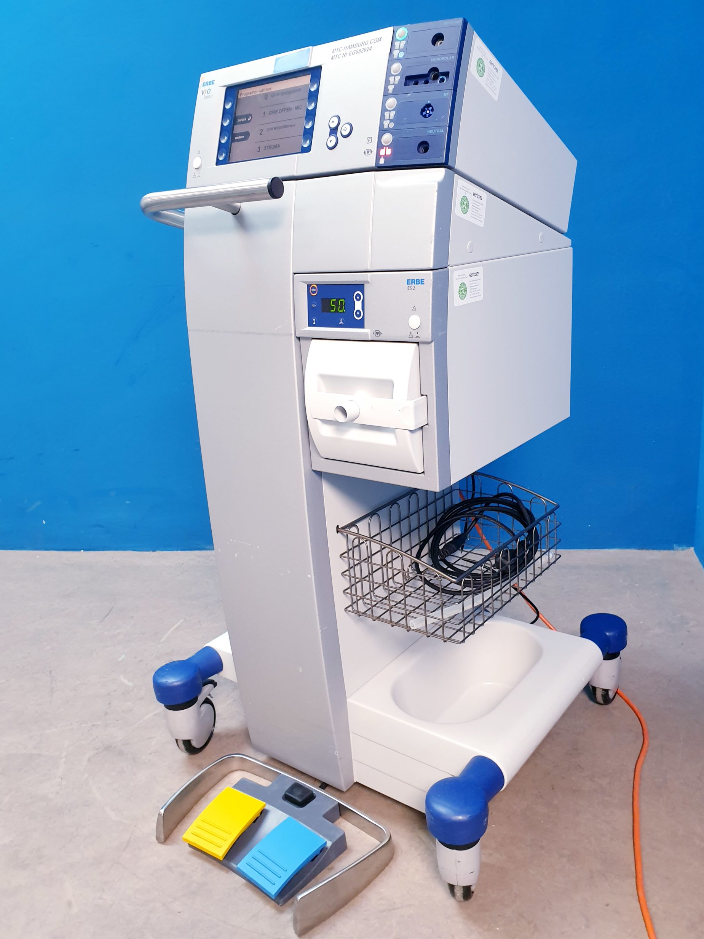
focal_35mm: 27
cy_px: 463
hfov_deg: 51.3
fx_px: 732
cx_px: 364
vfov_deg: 65.3
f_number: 2.4
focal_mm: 4.3
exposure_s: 1/50
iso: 250
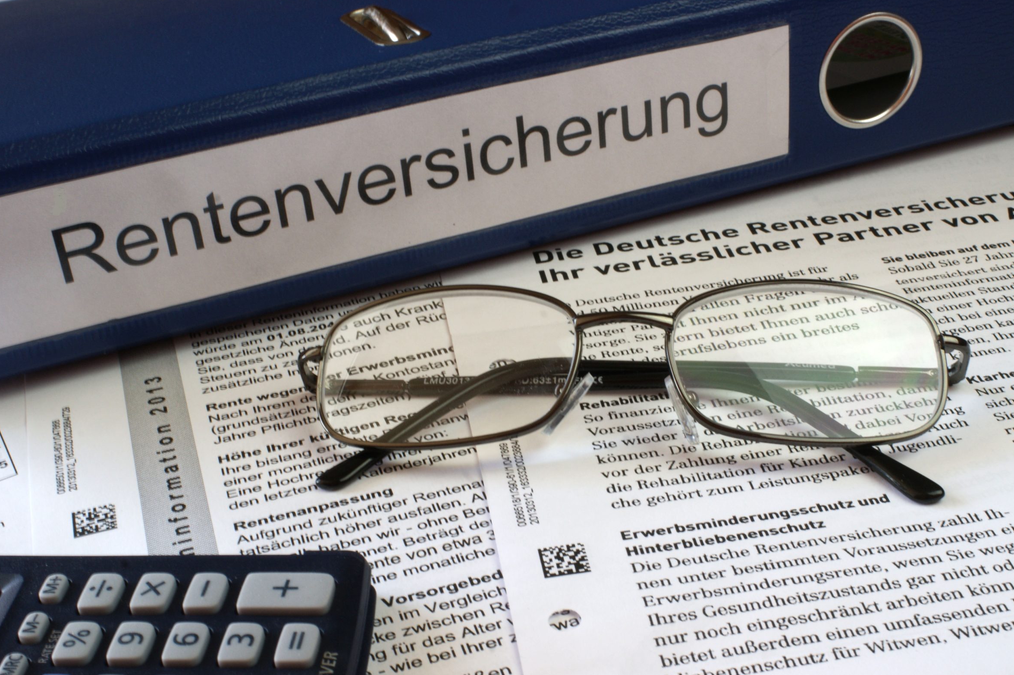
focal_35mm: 49
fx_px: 1379
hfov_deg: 40.3
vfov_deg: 27.5
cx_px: 537
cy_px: 362
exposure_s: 1/3.33
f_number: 22
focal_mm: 30
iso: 100
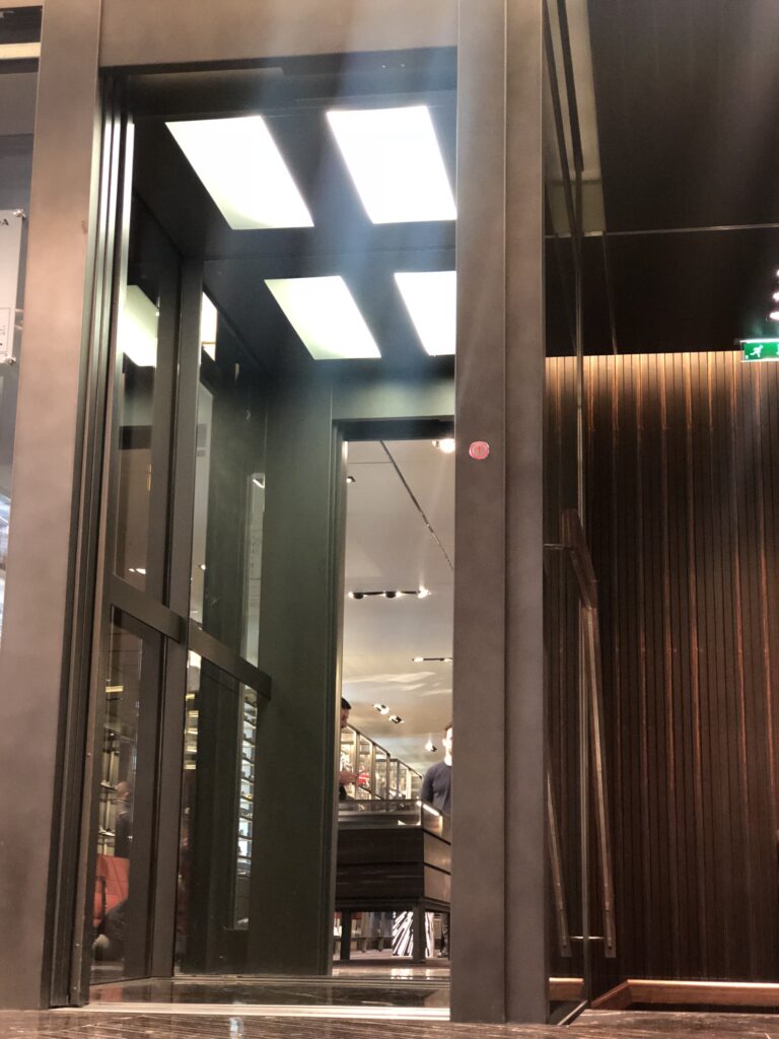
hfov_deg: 25.7
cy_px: 520
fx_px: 1710
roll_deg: -0.8
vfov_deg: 33.8
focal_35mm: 57
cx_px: 390
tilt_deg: +12.7
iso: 1000
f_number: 2.8
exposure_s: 1/50
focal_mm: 6.6
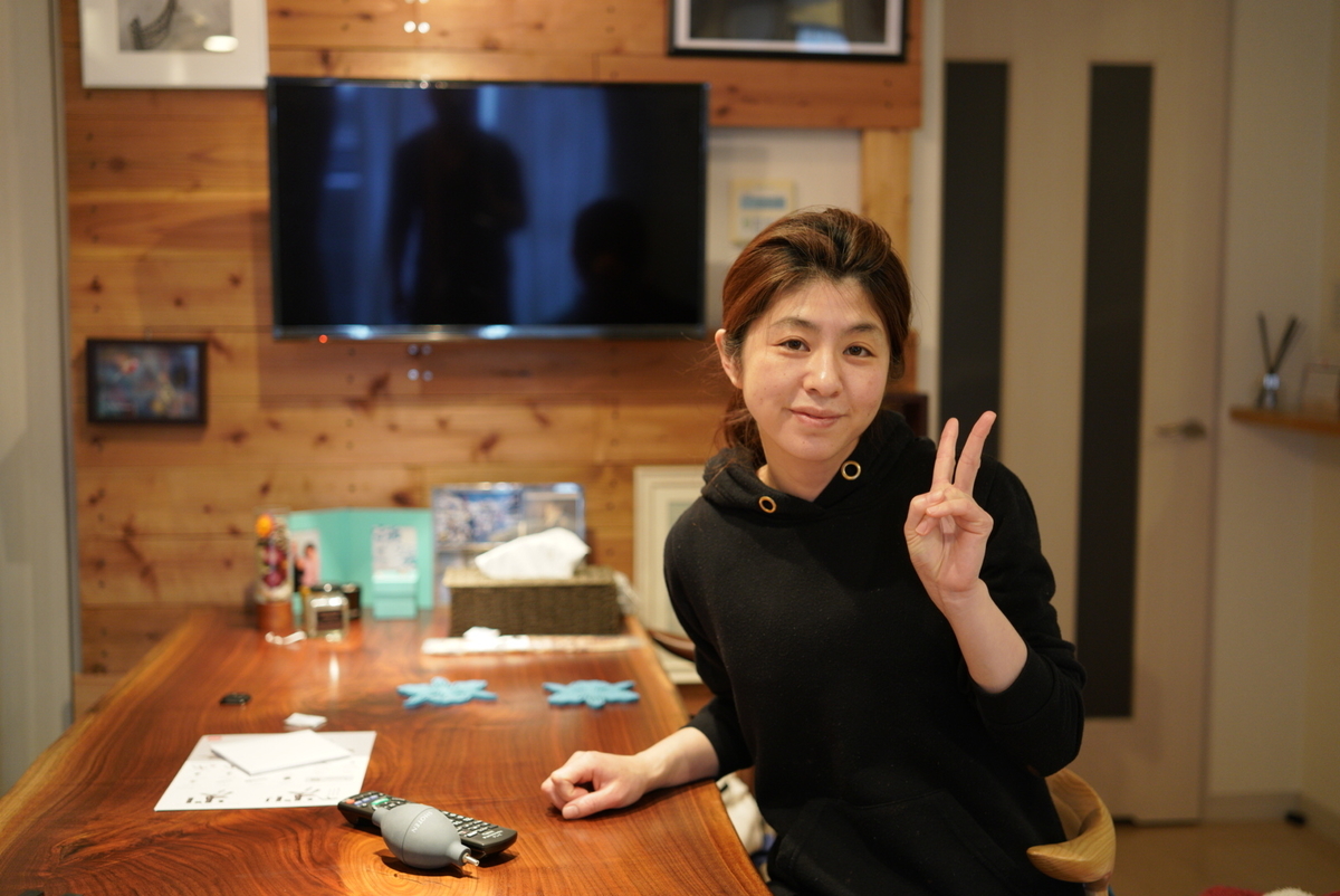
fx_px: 1490
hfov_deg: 48.4
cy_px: 448
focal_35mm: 40
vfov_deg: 33.5
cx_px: 670
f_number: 2
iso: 1000
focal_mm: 40
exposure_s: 1/60
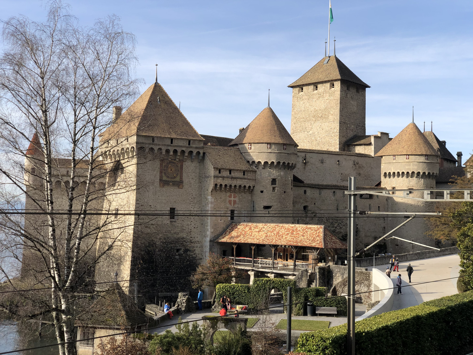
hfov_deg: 36.8
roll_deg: -0.6
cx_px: 236
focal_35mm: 52
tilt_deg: +4.4
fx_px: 711
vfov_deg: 28.0
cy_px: 178
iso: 16
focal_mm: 6
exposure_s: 1/827
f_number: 2.4
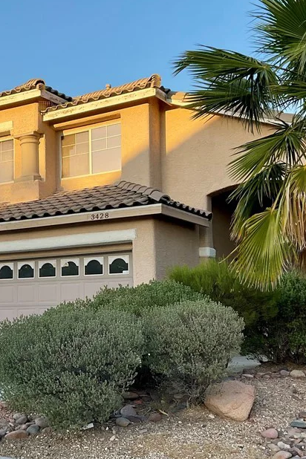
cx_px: 59
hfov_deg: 26.5
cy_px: 252
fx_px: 637
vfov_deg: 39.6
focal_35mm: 50
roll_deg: +0.2
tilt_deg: +5.8
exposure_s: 1/314
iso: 16
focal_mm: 3
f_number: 1.8
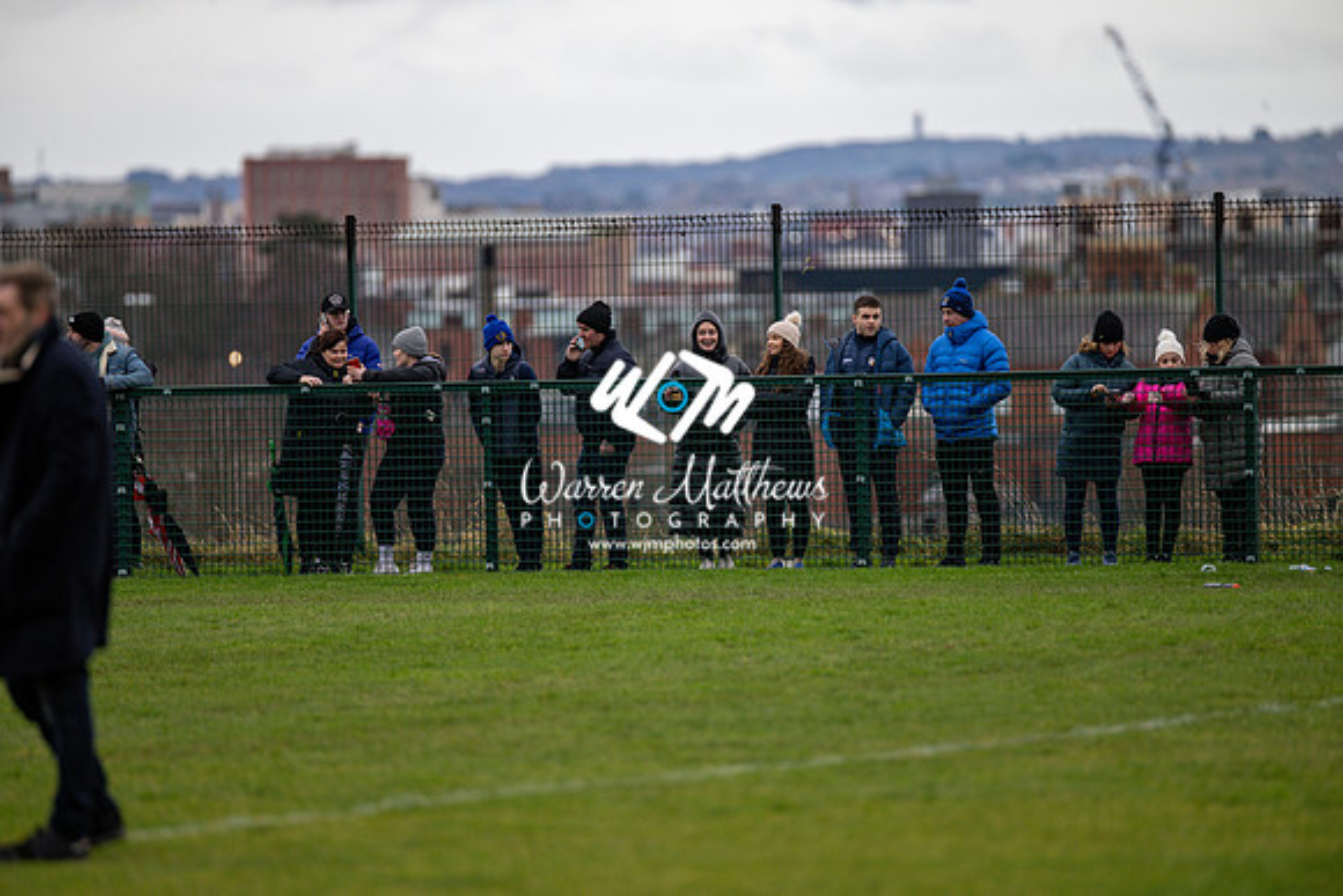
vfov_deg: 4.6
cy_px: 448
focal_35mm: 300
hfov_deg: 6.9
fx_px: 11194
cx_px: 672
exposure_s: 1/400
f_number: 2.8
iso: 720
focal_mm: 300
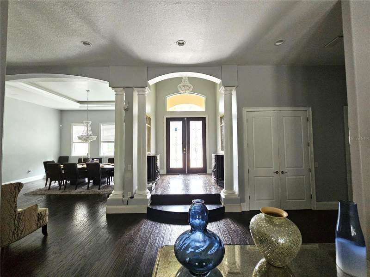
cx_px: 185
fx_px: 139
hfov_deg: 106.2
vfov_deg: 89.9
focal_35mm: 13
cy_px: 138
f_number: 2.2
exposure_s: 1/60
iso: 320
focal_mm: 2.2
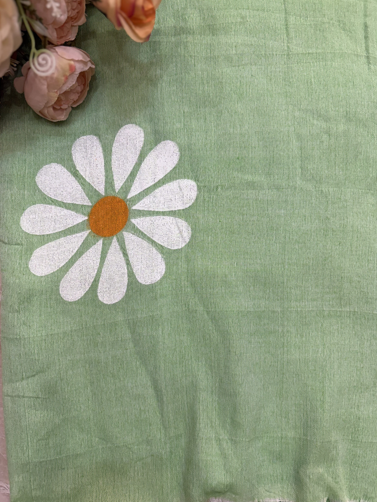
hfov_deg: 51.4
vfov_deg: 65.3
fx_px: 392
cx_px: 194
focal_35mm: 27
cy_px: 254
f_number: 1.6
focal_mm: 5.96
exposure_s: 1/100
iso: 100
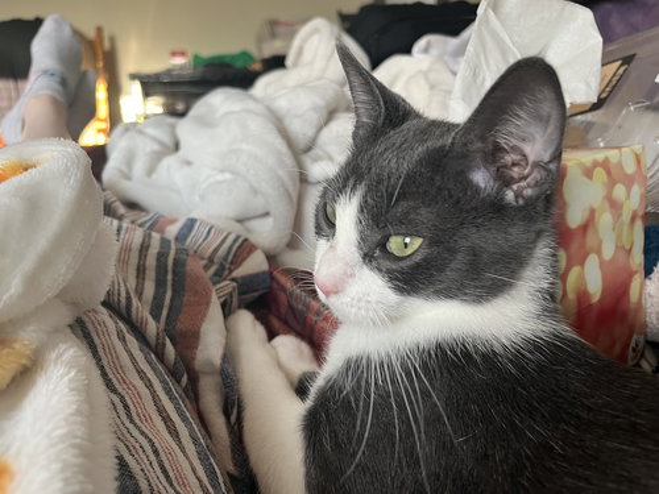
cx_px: 330
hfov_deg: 67.3
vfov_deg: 53.1
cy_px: 247
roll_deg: -0.3
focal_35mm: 26
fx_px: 495
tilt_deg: -22.1
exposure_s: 1/91
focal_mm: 5.1
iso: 125
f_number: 1.6
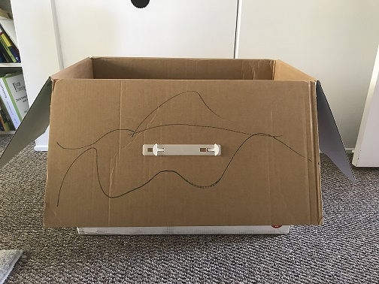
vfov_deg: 49.7
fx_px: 307
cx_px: 190
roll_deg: +0.3
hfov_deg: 63.4
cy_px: 142
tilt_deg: -20.9
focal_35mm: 28
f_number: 1.8
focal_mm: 3.99
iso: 64
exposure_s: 1/15
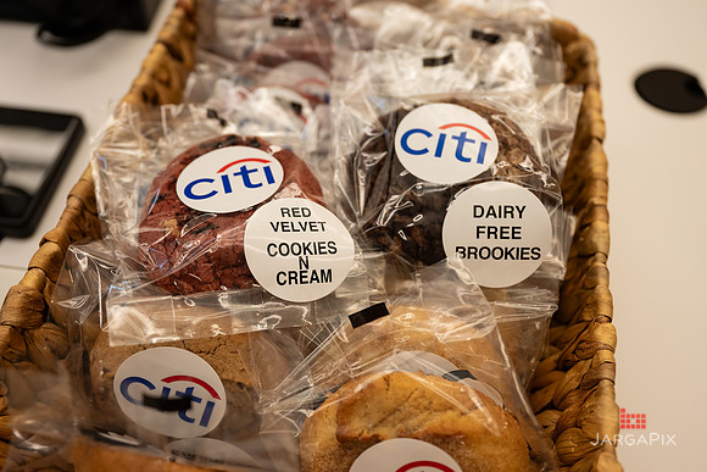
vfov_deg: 36.1
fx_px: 723
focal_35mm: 37
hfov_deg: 52.1
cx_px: 355
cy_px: 236
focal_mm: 34.5
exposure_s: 1/500
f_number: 3.2
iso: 320
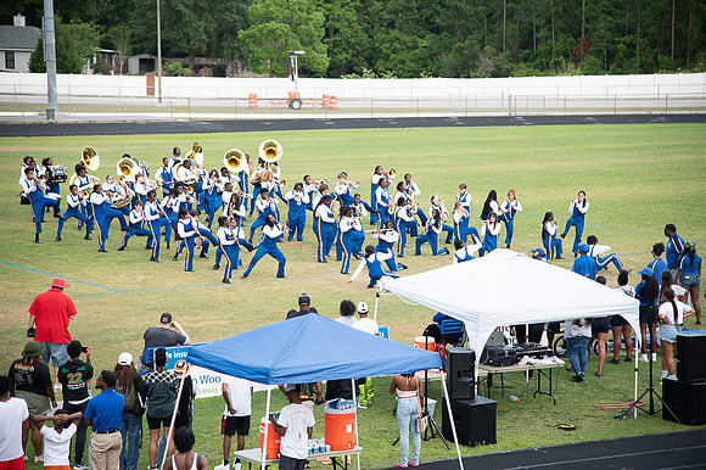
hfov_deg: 18.6
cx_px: 353
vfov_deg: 12.4
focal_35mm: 110
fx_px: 2156
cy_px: 235
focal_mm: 110
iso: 100
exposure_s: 1/200
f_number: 4
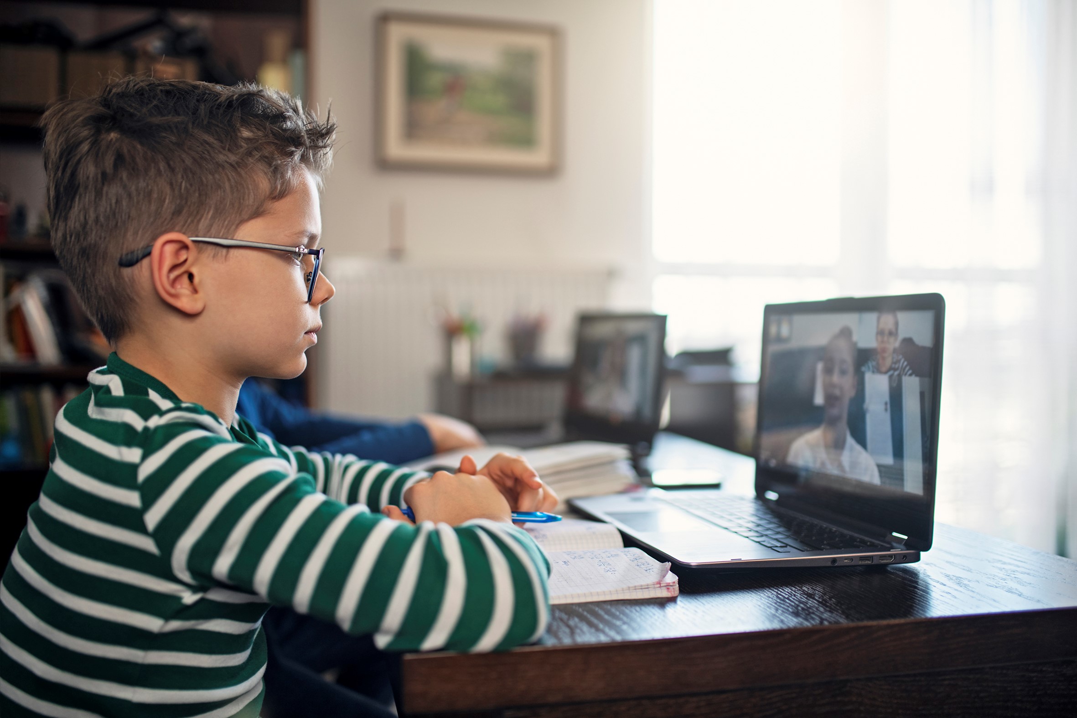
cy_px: 359
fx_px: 1047
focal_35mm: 35
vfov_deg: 37.9
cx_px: 538
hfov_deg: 54.4
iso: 140
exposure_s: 1/250
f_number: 1.4
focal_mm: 35
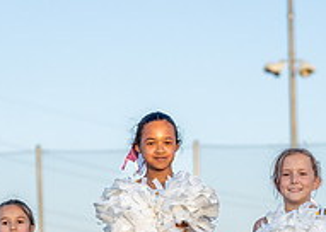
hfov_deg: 8.3
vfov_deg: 5.9
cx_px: 242
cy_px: 309
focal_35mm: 243
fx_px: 2247
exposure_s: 1/2500
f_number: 2.8
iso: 500
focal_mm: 70
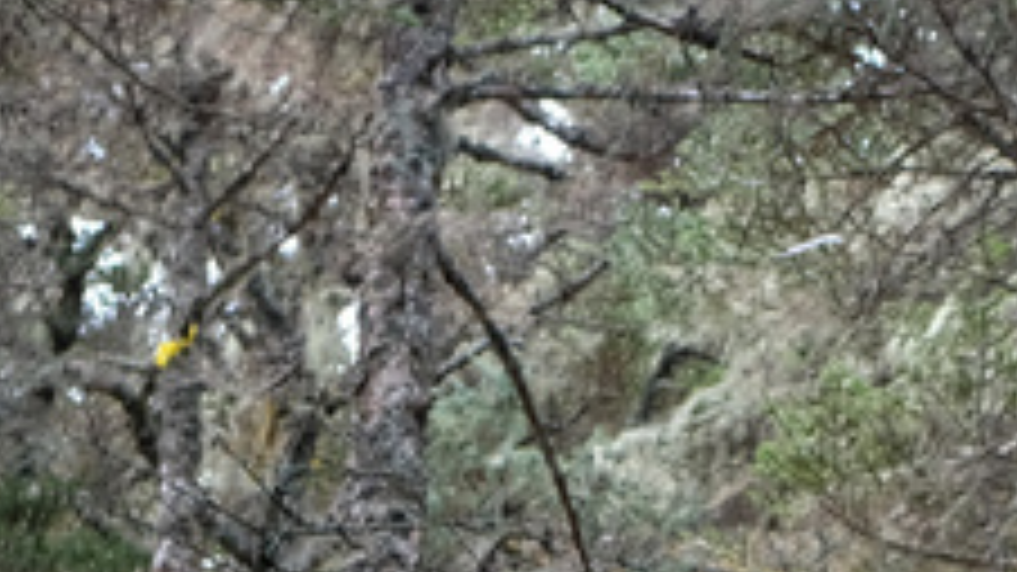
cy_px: 1061
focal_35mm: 162
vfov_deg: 7.3
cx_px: 1076
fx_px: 4368
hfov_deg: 13.1
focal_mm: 23
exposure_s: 1/220
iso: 400
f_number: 3.6
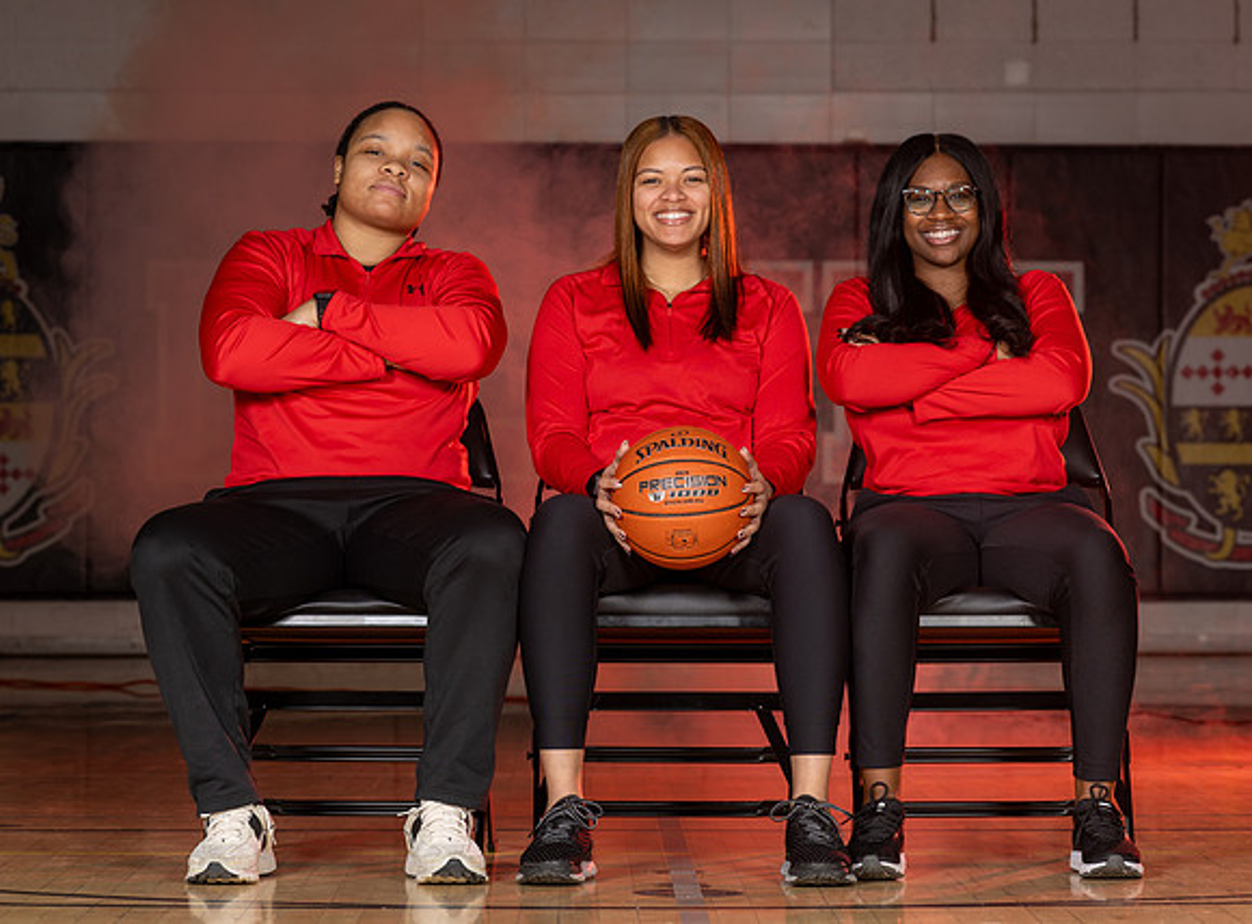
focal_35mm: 143
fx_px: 5125
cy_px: 433
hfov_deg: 13.9
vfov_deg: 10.3
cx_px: 736
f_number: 6.3
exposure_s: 1/160
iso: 80
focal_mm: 110
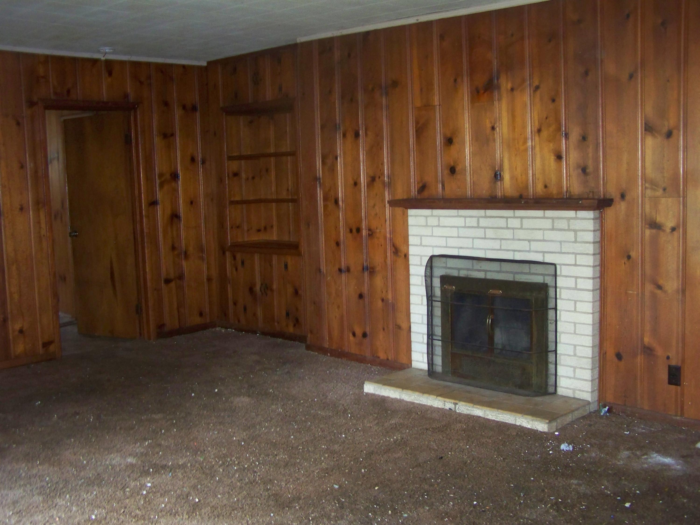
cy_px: 262
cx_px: 350
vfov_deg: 37.7
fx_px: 768
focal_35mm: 38
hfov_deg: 49.0
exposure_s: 1/30
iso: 200
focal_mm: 6.3
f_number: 2.8
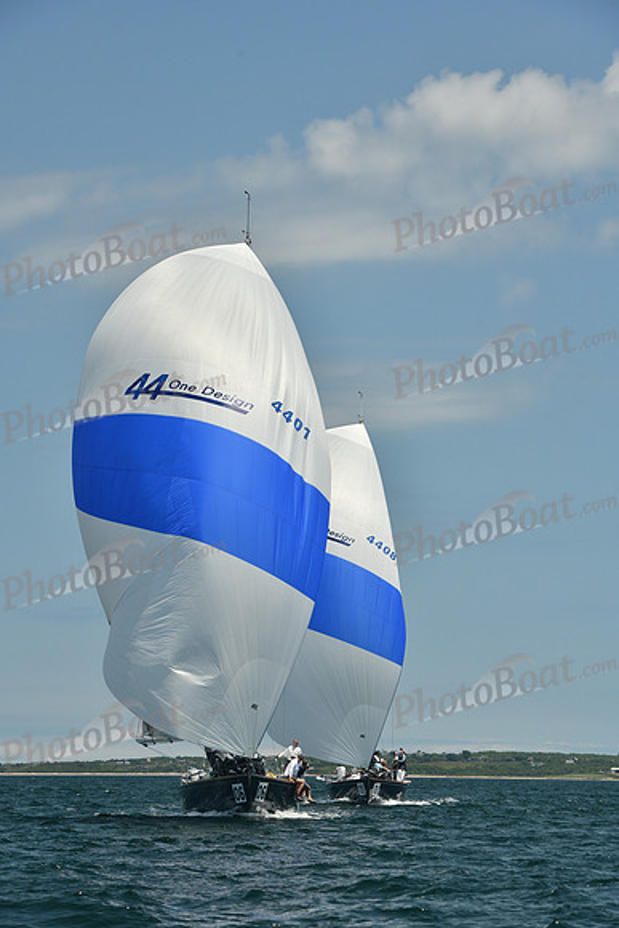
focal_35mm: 120
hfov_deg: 11.4
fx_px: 3093
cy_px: 464
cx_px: 310
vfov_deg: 17.1
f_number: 9
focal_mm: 120
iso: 320
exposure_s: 1/640
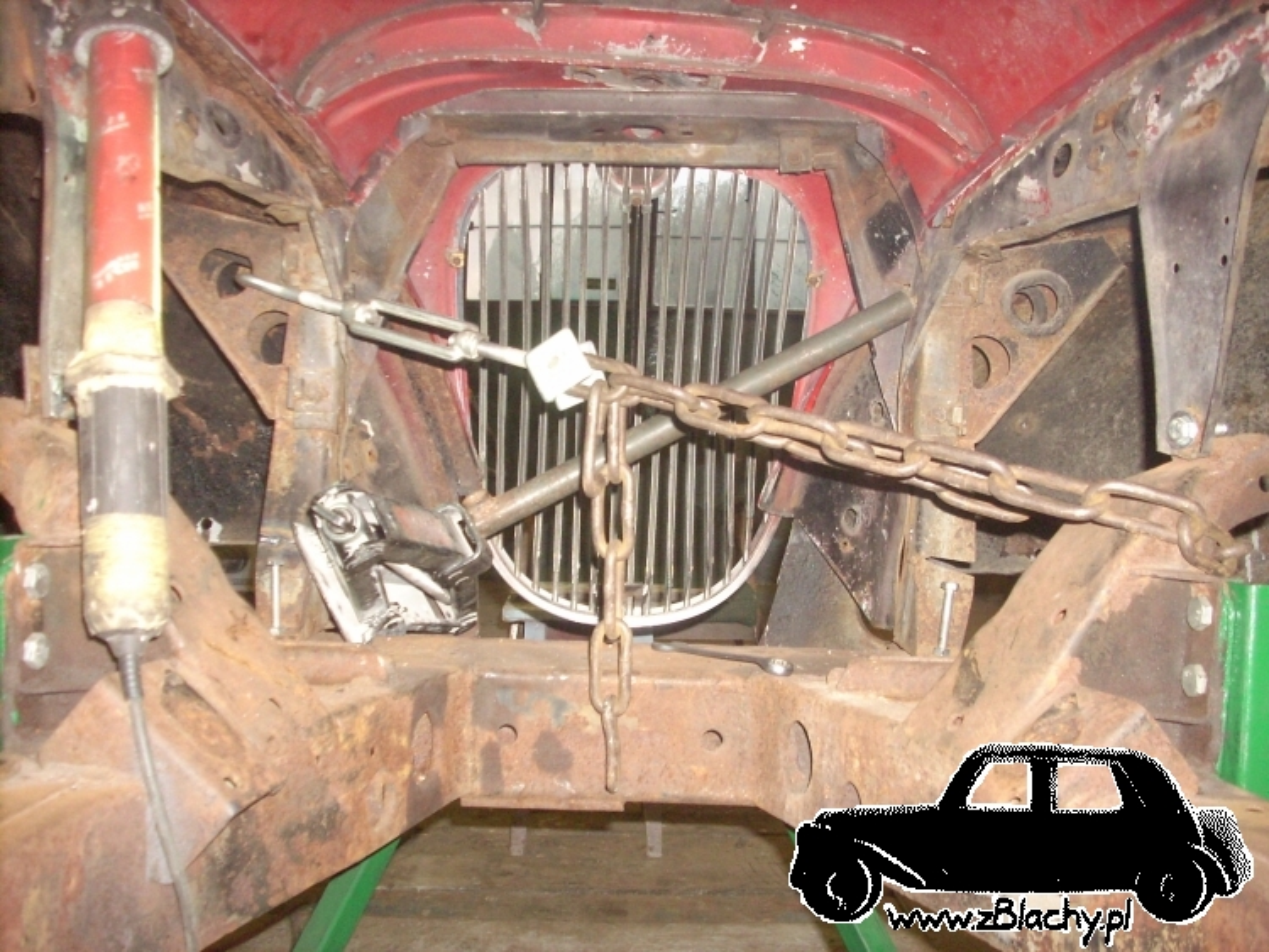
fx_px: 1357
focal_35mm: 37
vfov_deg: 38.7
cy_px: 476
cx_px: 634
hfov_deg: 50.1
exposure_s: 1/60
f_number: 2.8
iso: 400
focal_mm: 6.2
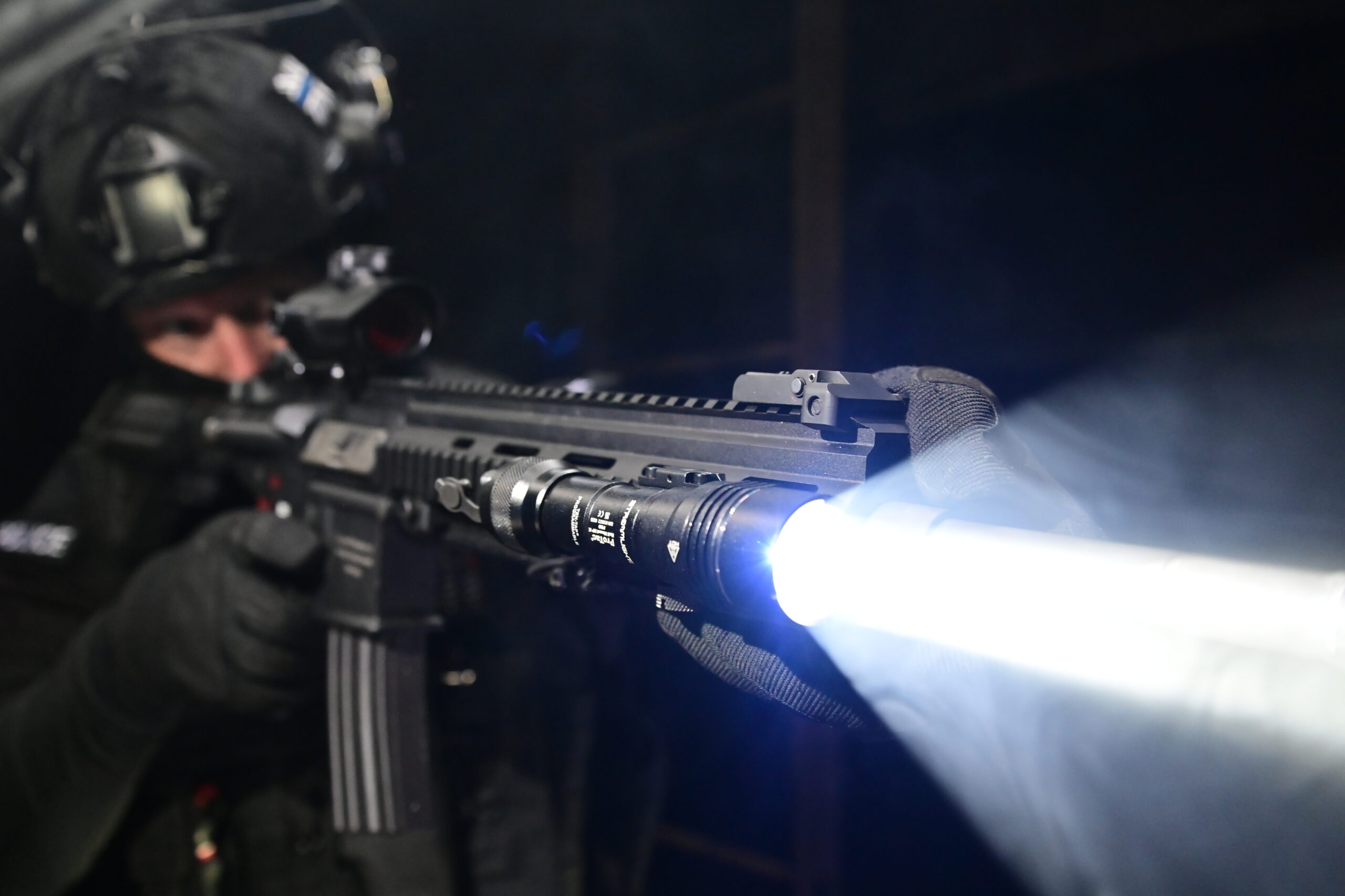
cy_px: 448
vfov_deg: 36.9
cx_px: 672
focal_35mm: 36
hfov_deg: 53.1
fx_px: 1345
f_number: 5.6
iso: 6400
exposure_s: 1/160
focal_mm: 36
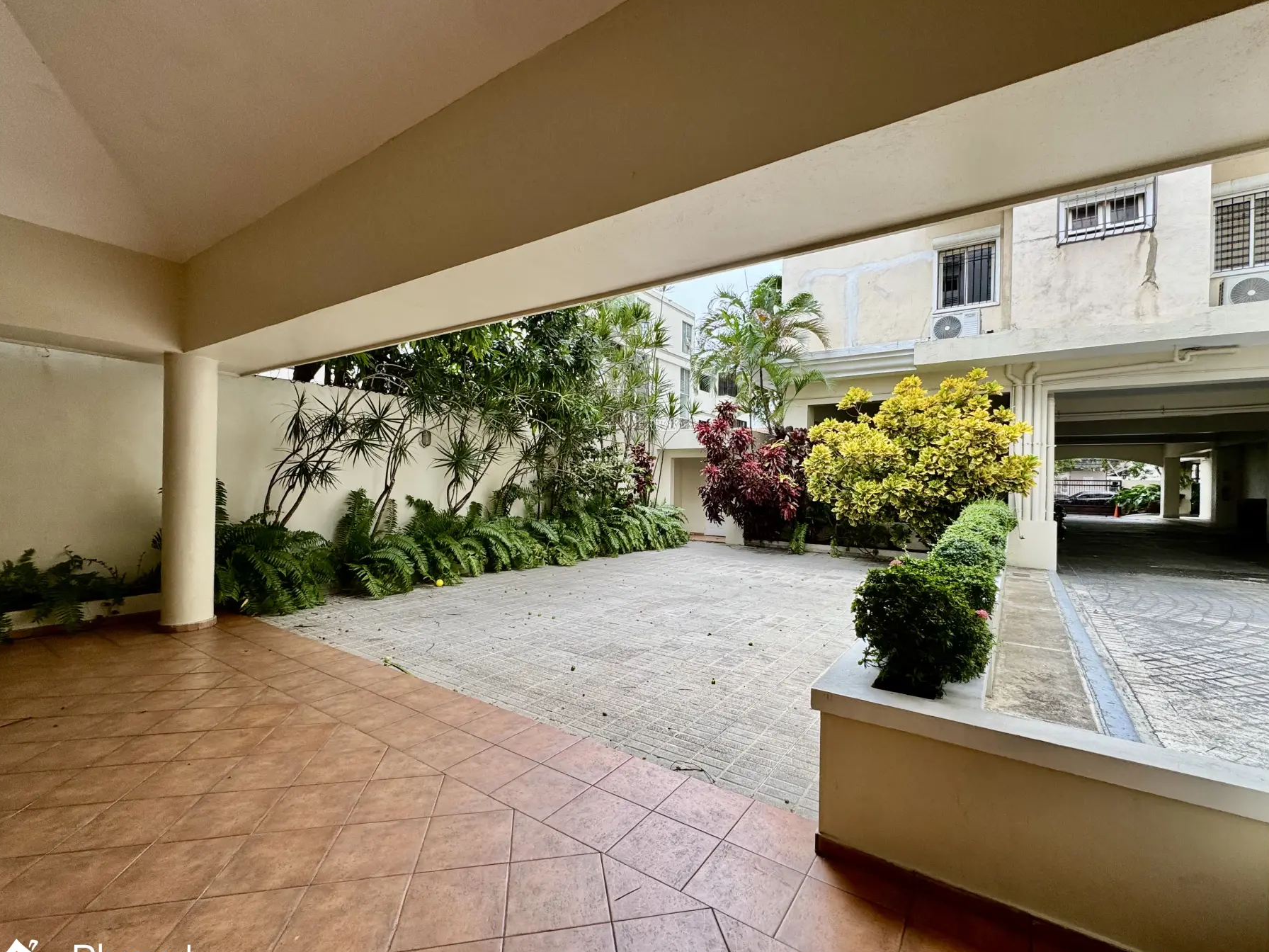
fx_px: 550
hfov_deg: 98.1
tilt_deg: -1.6
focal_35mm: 15
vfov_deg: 81.7
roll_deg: -1.8
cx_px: 652
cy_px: 482
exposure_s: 1/138
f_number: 2.2
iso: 40
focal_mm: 2.22
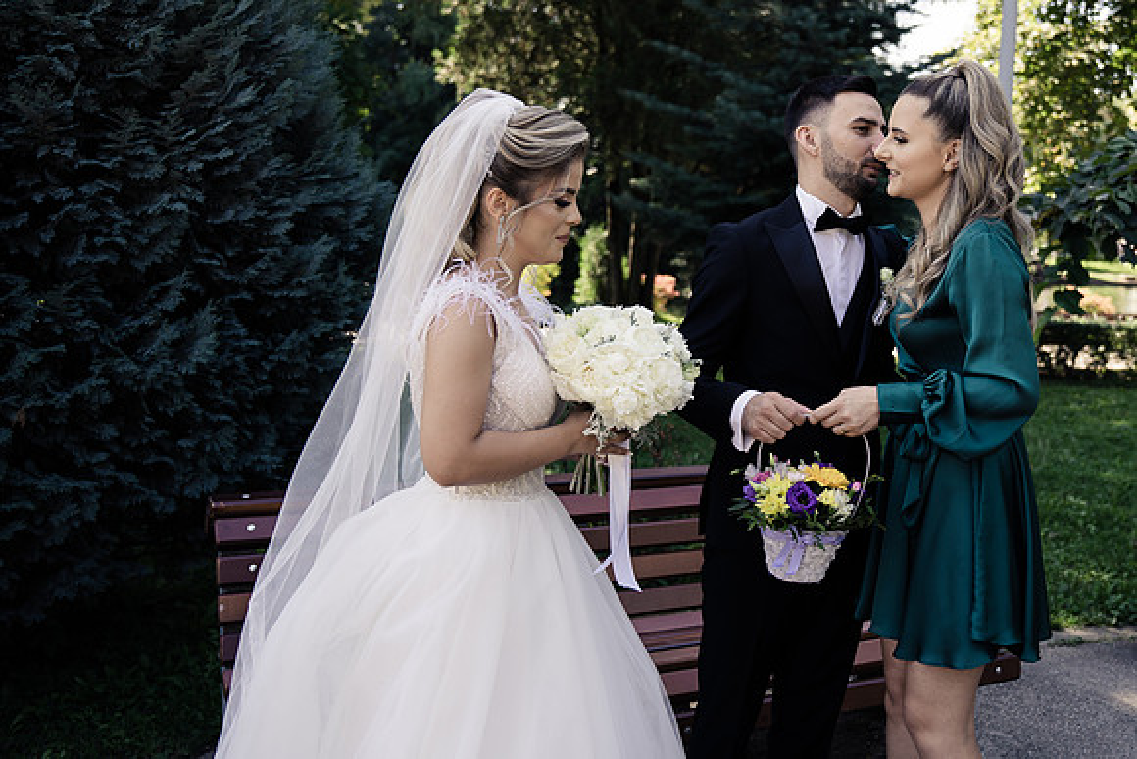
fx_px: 1228
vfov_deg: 34.2
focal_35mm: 39
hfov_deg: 48.6
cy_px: 310
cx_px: 789
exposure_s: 1/400
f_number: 2.8
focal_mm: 28
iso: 160
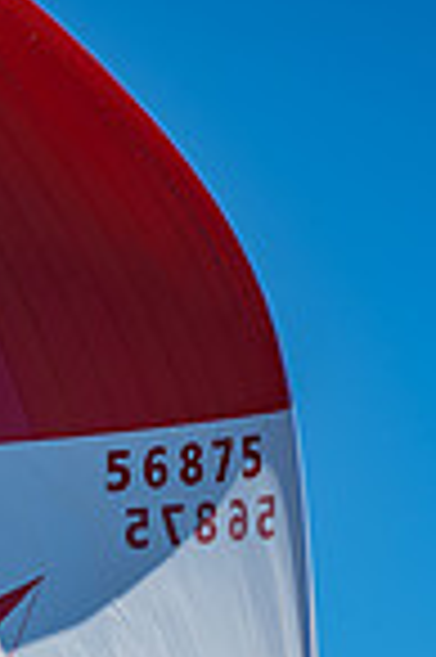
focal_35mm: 148
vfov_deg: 13.4
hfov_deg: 9.1
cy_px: 850
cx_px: -130
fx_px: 2695
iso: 160
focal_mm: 48
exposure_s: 1/400
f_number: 6.3
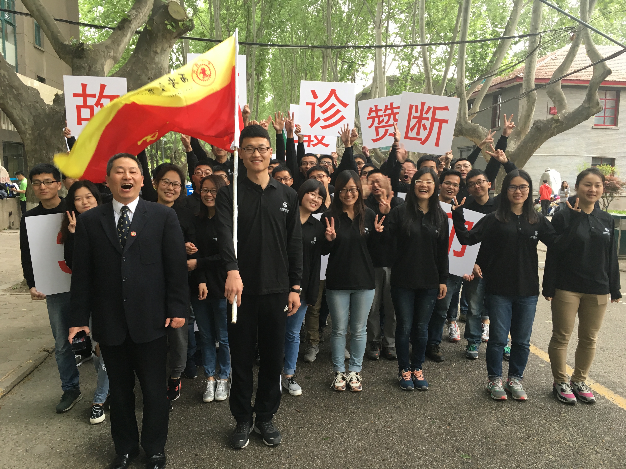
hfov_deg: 61.7
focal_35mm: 29
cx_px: 313
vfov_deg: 48.2
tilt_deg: -7.2
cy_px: 234
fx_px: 524
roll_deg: -0.6
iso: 32
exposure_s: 1/33
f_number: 2.2
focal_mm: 4.15
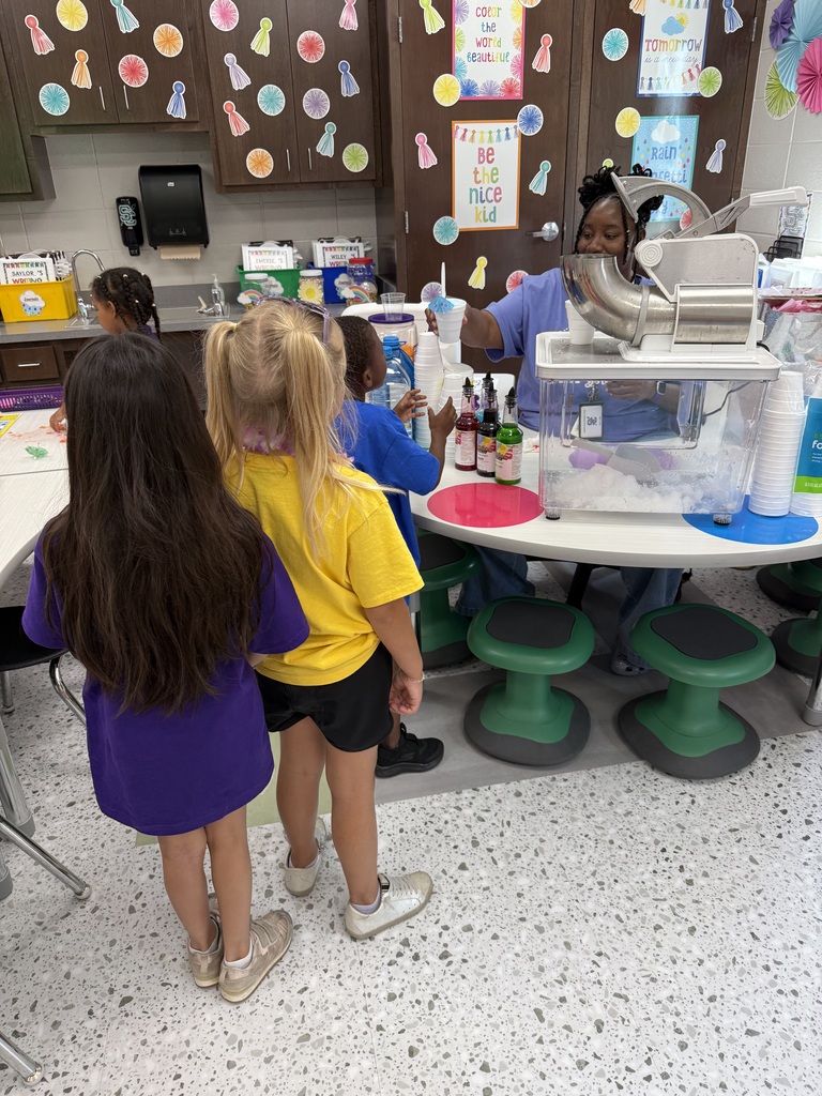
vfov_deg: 71.6
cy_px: 548
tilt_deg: -25.5
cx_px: 411
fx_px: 760
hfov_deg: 56.8
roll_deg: +1.8
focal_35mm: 24
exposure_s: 1/120
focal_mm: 6.76
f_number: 1.78
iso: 125
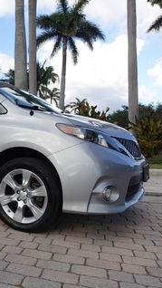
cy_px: 144
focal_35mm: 38
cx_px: -21
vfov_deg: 52.8
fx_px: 290
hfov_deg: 28.1
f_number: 2.8
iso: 250
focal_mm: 9.4
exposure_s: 1/1600
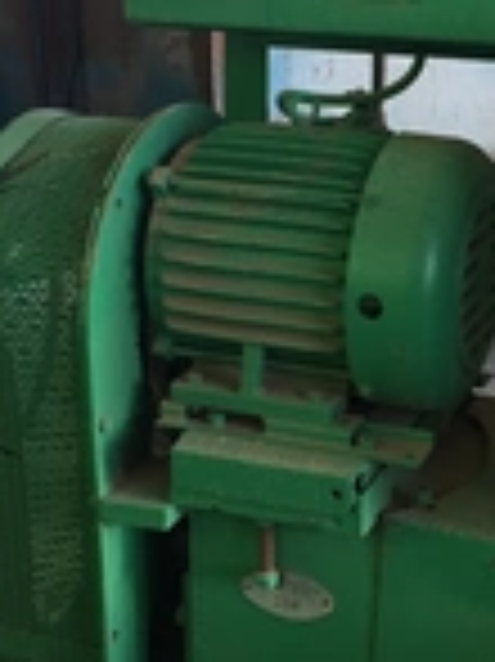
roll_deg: +0.7
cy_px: 180
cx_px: 360
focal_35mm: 79
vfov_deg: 24.5
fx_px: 1508
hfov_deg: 18.5
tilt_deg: -13.8
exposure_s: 1/30
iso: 32
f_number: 2.2
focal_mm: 4.15
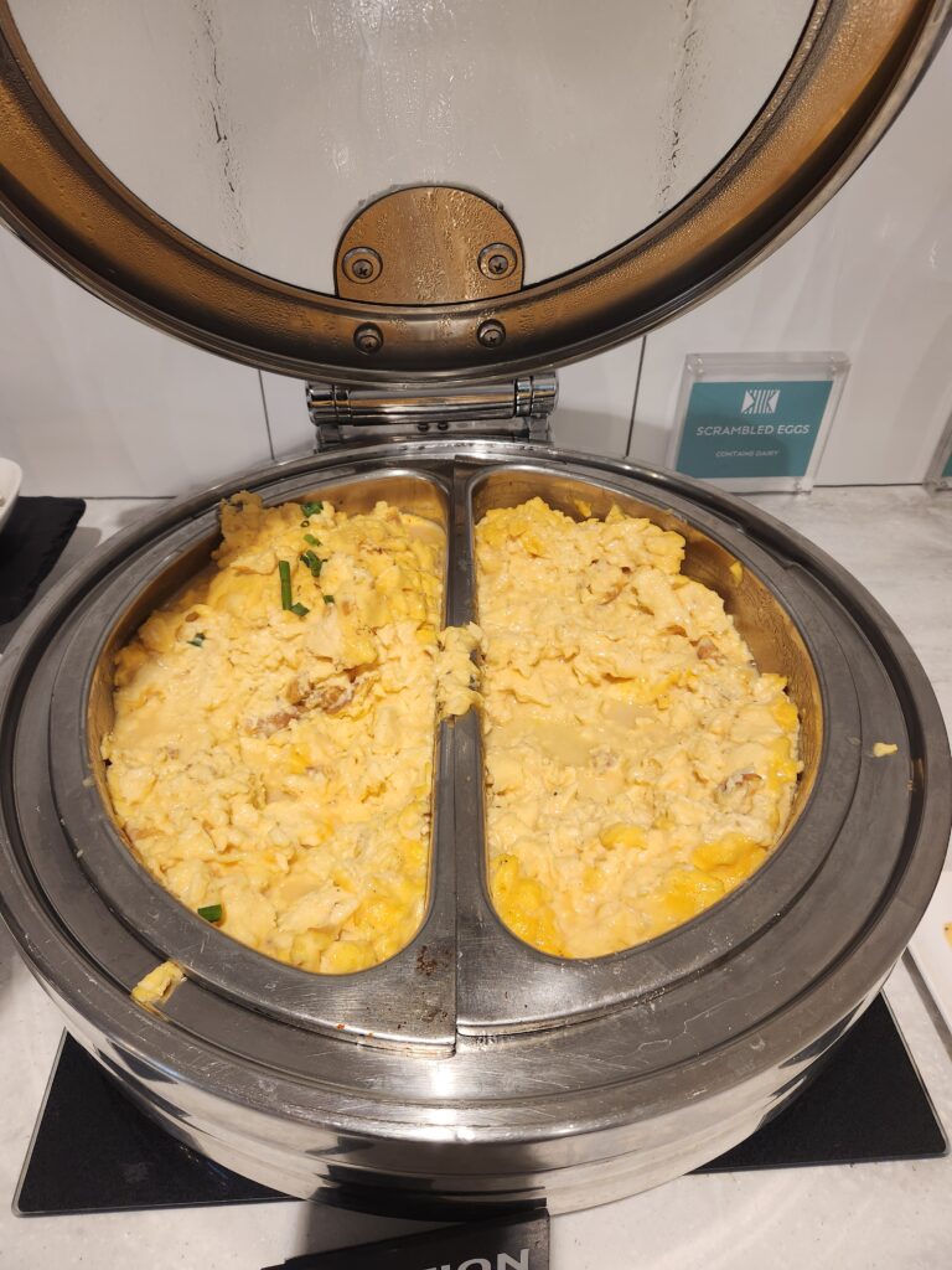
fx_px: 843
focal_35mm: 23
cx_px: 476
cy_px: 635
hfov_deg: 58.9
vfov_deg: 73.9
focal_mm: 5.4
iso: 250
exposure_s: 1/100
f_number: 1.8
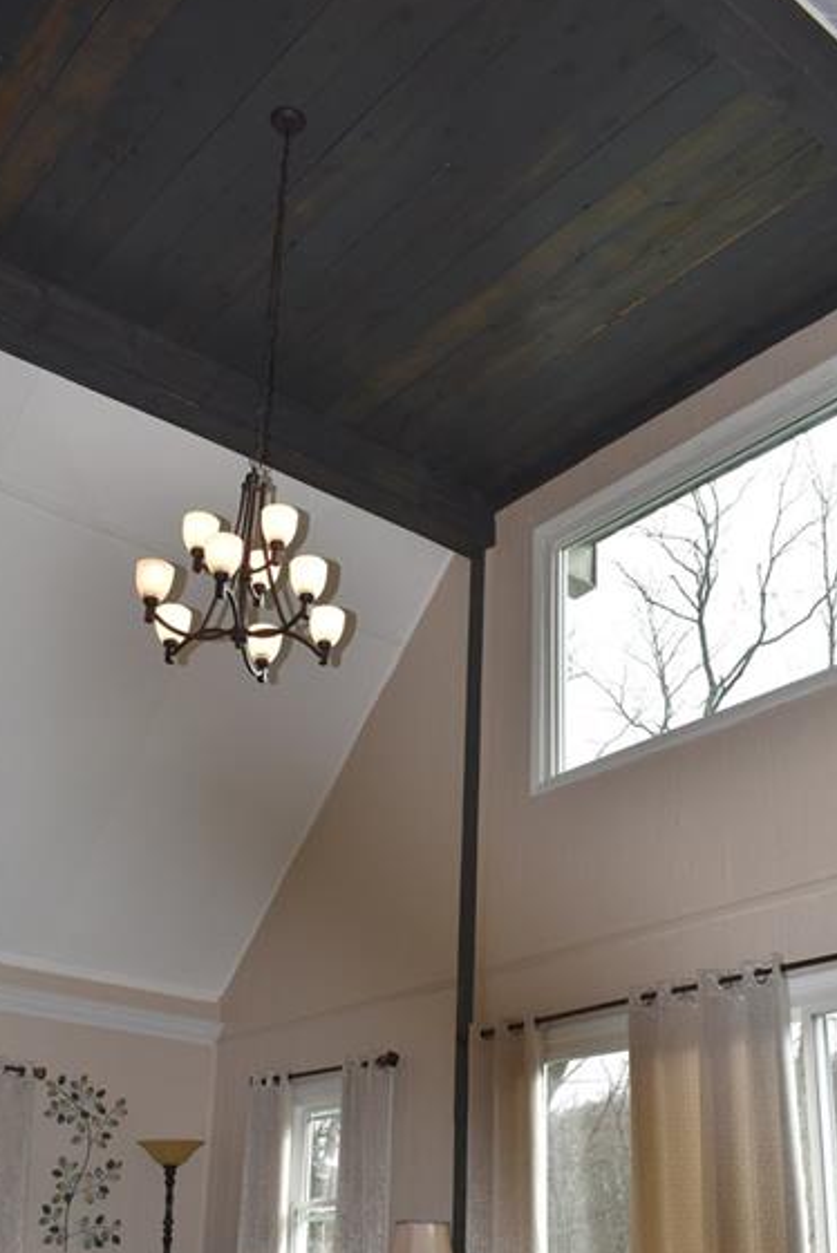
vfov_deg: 50.8
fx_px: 1289
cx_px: 521
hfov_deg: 35.8
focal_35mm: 37
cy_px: 844
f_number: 5.6
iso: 220
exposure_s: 1/125
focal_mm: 18
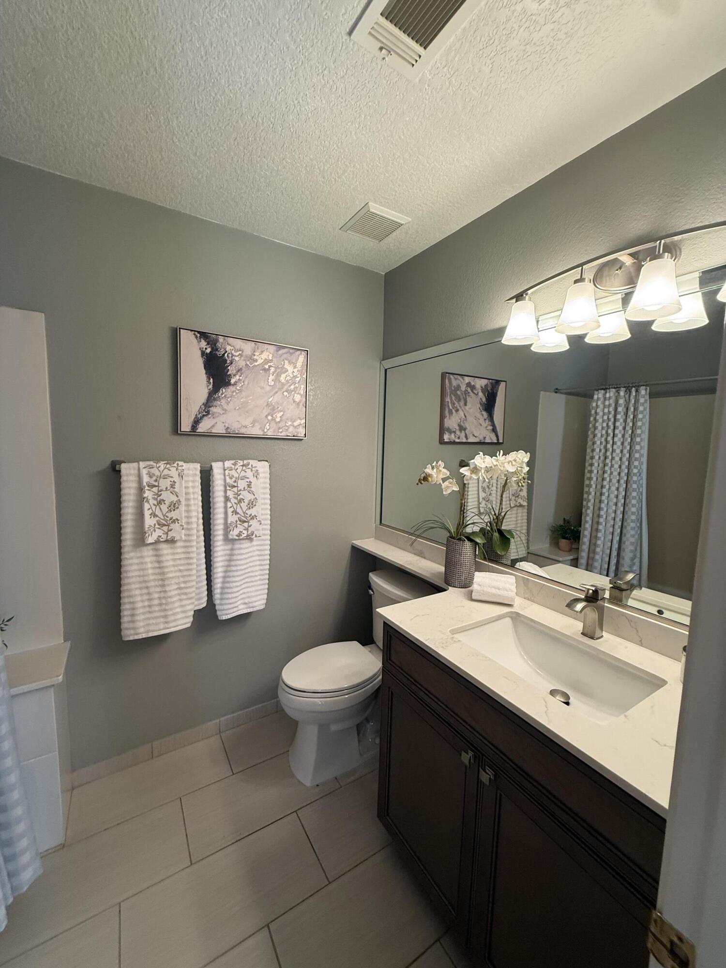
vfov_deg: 102.1
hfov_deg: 85.7
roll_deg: -2.8
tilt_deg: -6.2
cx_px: 363
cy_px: 484
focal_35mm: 14
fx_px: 391
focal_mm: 2.22
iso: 200
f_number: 2.2
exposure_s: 1/60
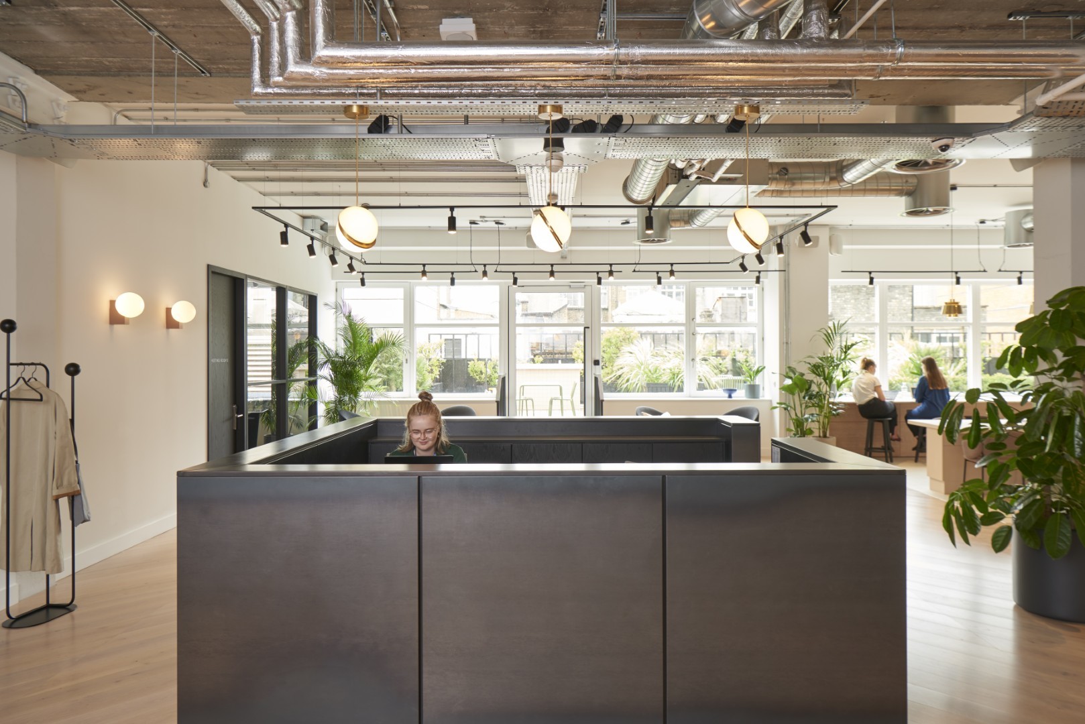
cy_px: 362
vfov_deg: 49.6
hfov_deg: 69.4
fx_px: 784
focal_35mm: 26
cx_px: 542
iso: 100
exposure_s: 1/4
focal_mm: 26
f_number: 8
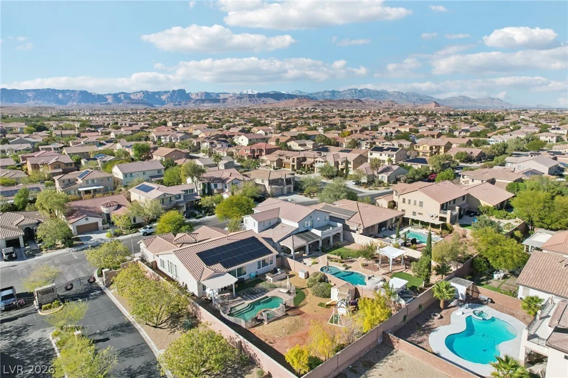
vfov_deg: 57.2
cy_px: 189
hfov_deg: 78.6
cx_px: 284
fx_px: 347
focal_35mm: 22
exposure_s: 1/2500
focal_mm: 8.4
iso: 120
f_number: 2.8
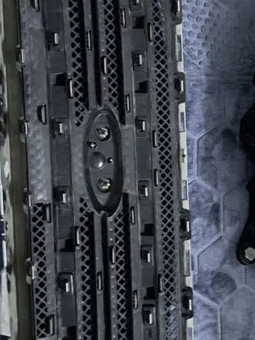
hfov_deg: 37.4
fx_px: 374
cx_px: 162
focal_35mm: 38
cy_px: 165
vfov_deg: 49.0
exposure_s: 1/15
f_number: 1.6
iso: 1000
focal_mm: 4.2
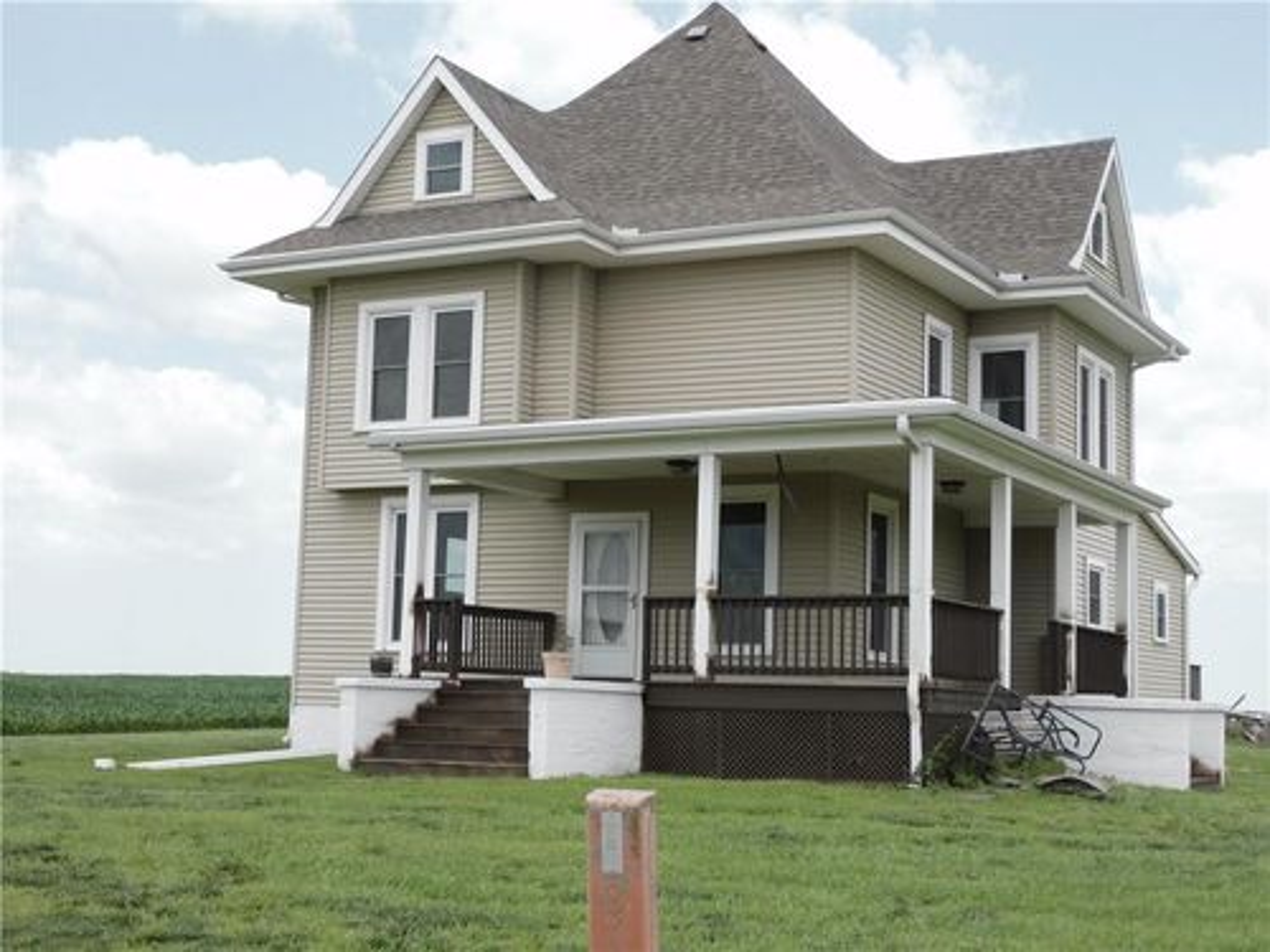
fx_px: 2018
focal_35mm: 55
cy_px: 476
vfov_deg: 26.6
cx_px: 635
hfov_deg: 34.9
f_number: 4
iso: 125
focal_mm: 9.9
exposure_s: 1/640
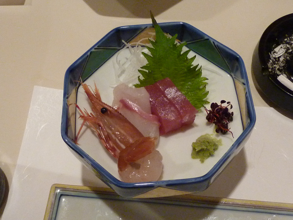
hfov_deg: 42.1
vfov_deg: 32.2
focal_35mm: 45
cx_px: 146
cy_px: 110
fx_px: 381
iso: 400
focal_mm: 4.1
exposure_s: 1/25
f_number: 3.3
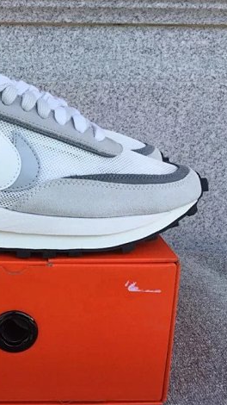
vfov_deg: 44.6
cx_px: 2
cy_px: 206
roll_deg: -0.1
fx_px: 493
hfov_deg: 24.8
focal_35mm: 46
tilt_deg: -17.8
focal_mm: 3.3
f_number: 2.4
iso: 25
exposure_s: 1/344
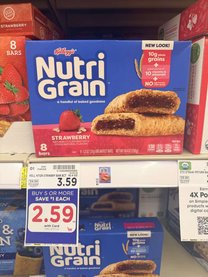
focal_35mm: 24
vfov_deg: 71.6
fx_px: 192
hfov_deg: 56.8
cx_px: 104
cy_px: 138
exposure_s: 1/61
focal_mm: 6.8
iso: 125
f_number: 1.8
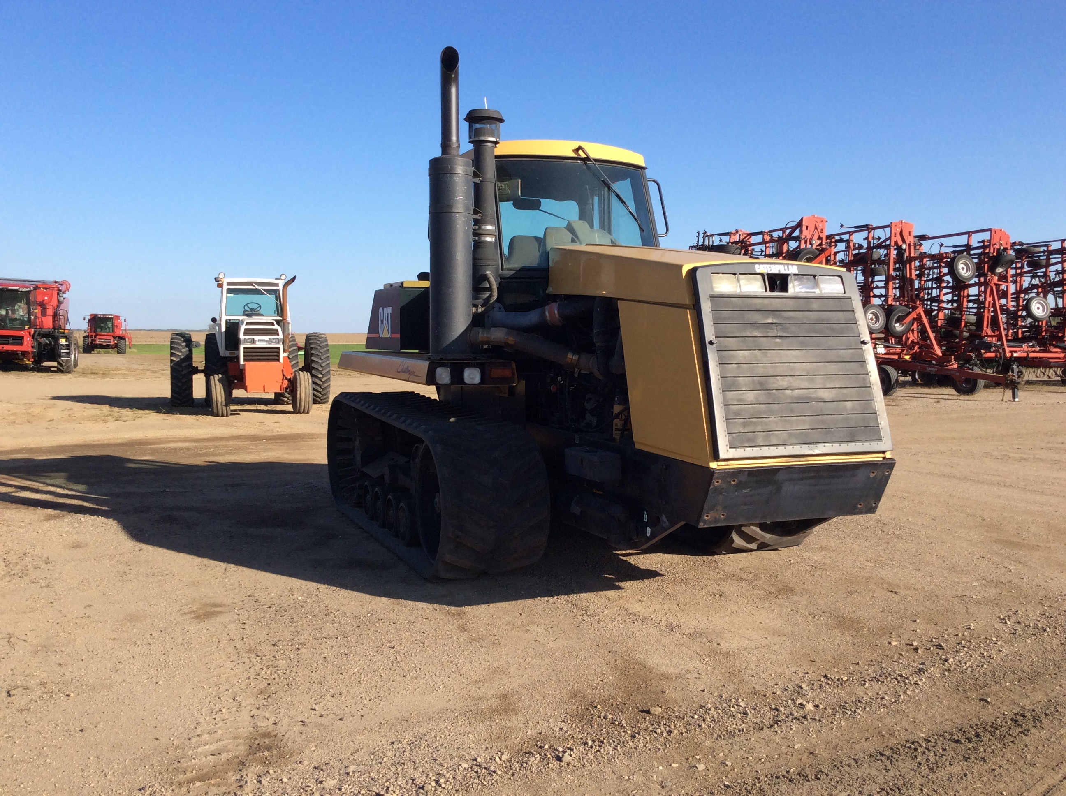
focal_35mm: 32
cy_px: 398
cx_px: 533
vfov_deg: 44.1
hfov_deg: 56.9
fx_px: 984
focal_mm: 3.3
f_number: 2.4
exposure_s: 1/1121
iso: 32
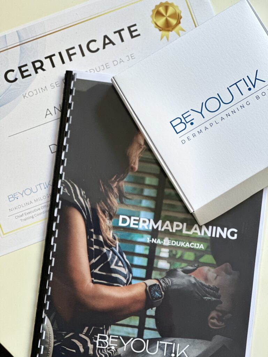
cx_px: 134
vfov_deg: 25.3
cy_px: 178
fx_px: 795
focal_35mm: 77
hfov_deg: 19.1
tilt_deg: -87.6
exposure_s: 1/40
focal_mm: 9
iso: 200
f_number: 2.8
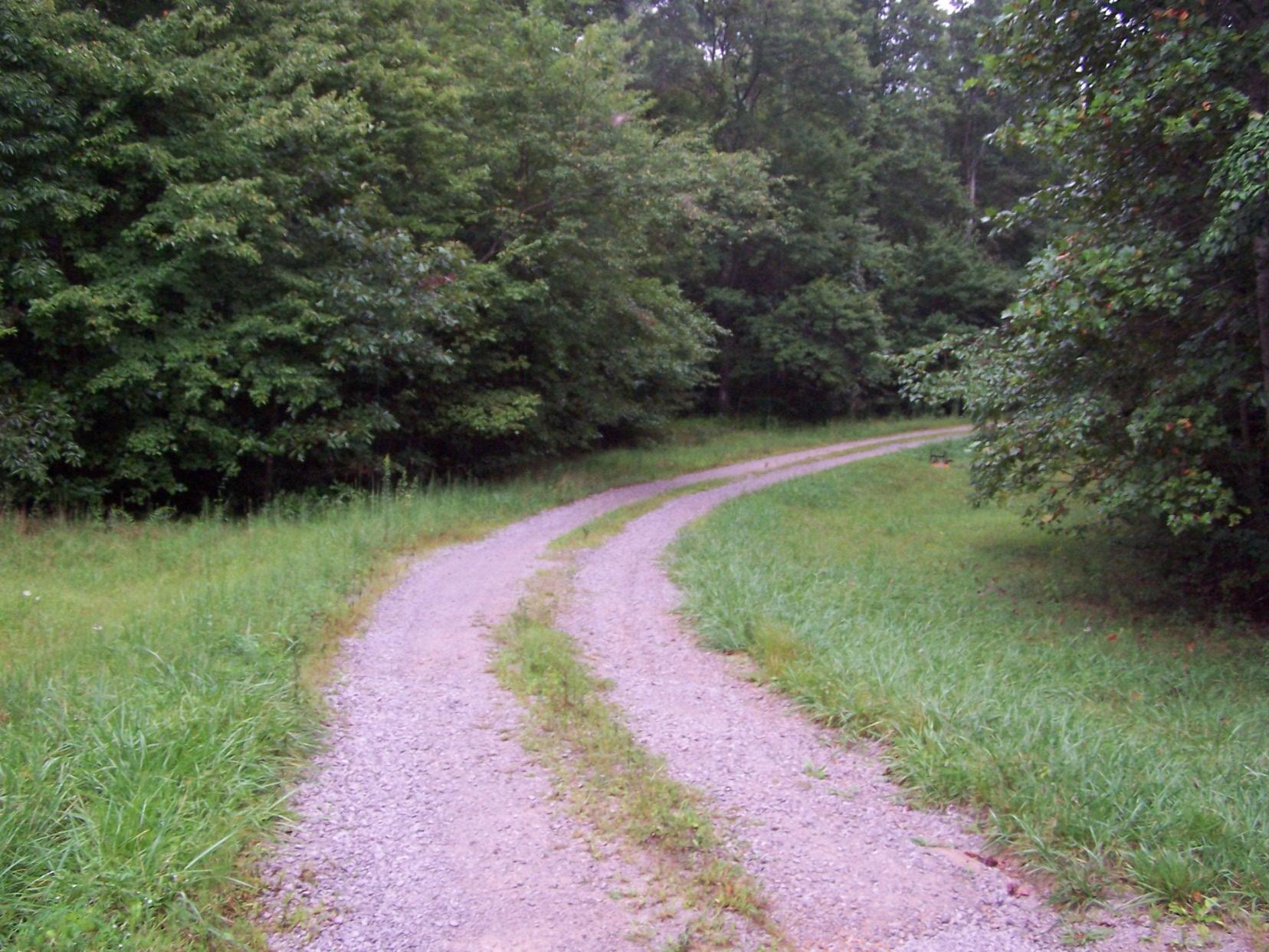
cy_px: 476
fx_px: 1393
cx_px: 634
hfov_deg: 49.0
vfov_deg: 37.7
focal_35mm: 38
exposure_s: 1/30
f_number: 2.8
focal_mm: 6.3
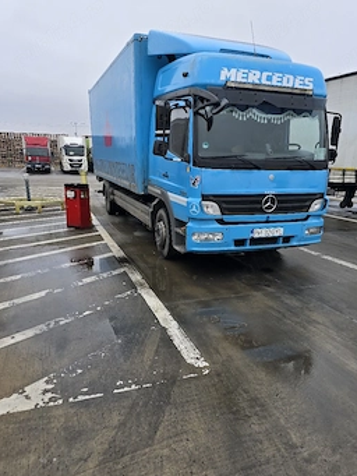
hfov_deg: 51.3
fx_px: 371
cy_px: 268
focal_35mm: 27
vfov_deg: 65.1
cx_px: 195
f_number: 1.7
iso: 25
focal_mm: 6.3
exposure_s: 1/182
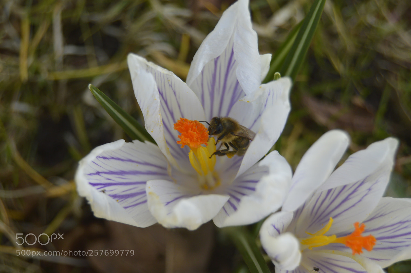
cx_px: 206
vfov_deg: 16.5
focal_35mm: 82
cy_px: 136
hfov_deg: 24.6
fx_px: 941
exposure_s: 1/125
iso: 160
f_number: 5.6
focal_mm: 55
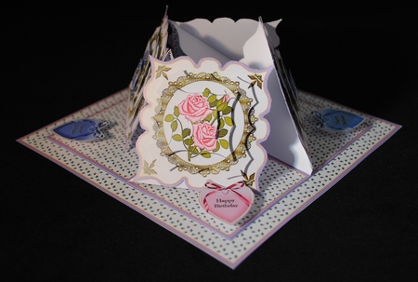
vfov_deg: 26.7
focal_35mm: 51
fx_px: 594
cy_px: 141
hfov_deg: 38.8
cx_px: 209
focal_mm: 34
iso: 220
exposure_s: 1/30
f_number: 5
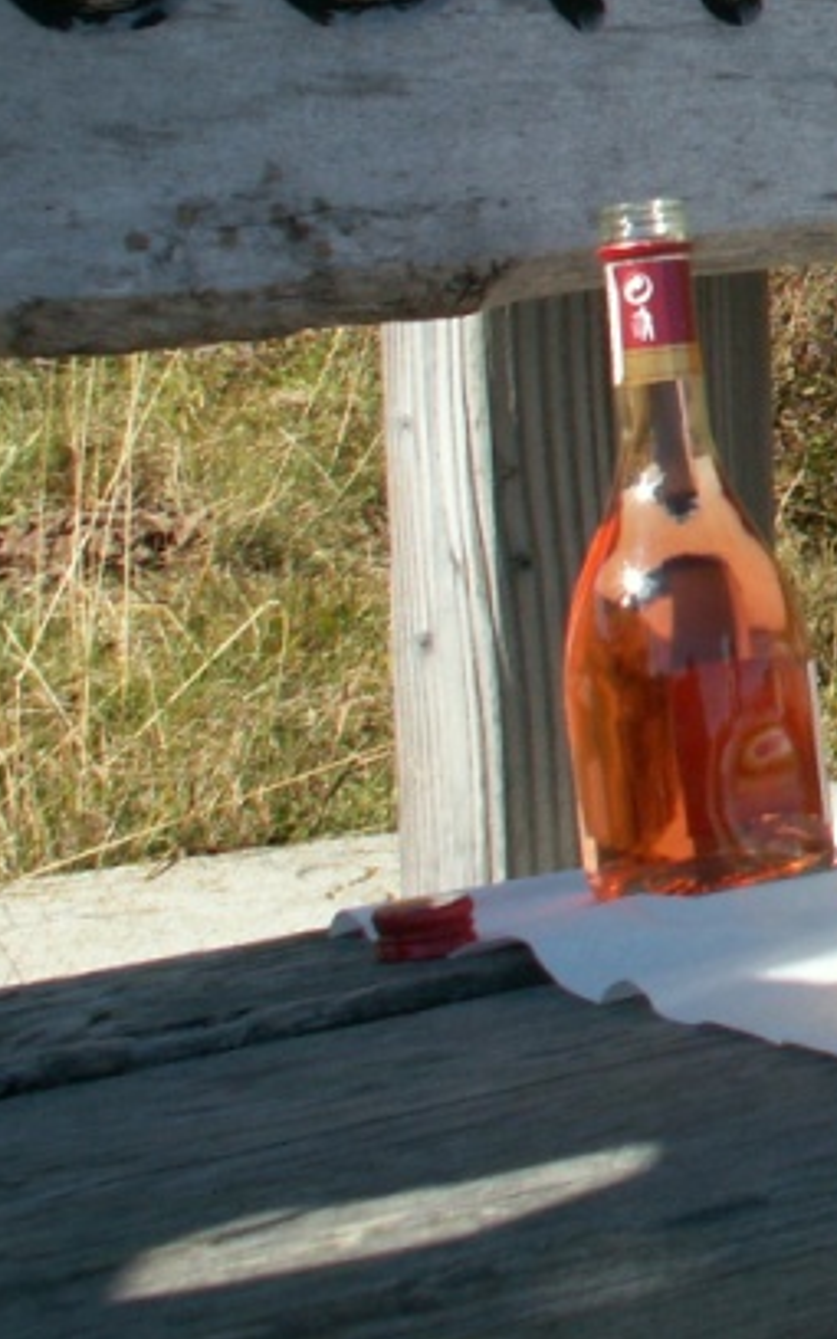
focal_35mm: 93
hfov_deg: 12.6
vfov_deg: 21.8
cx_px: 1569
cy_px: 118
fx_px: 3394
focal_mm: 5.86
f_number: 5.6
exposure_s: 1/160
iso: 50
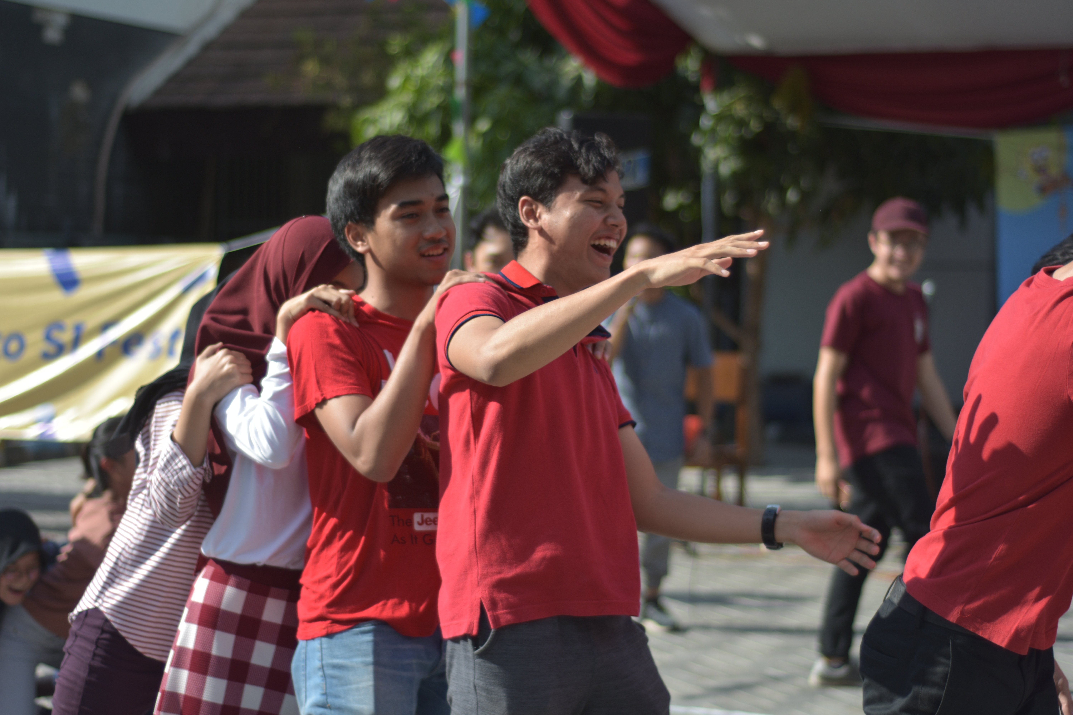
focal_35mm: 75
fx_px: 2235
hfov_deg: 27.0
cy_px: 358
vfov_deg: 18.2
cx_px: 536
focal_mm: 50
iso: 100
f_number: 1.8
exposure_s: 1/4000
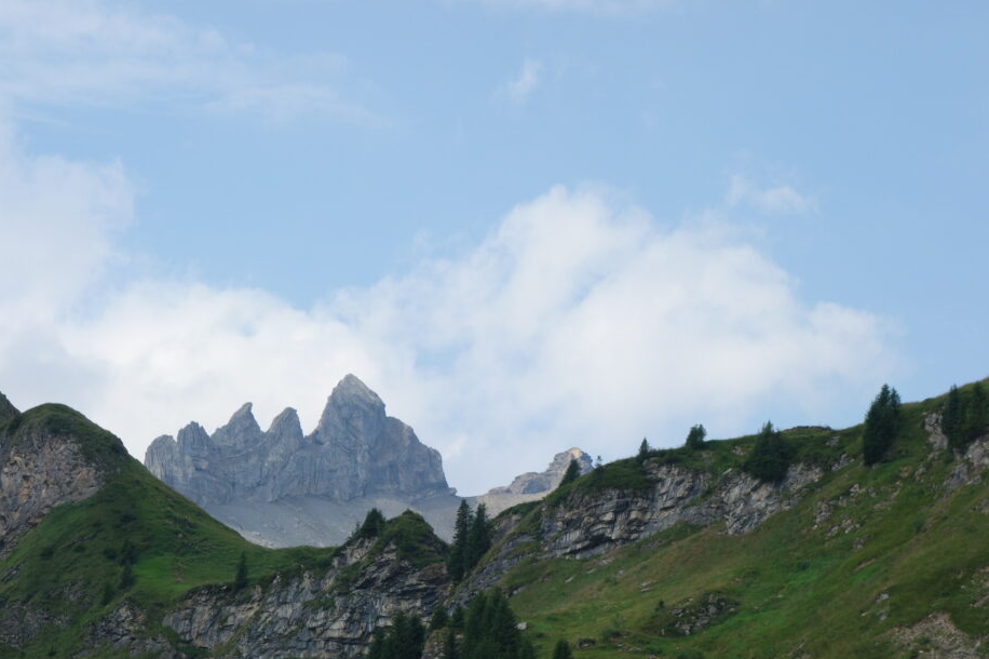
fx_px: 3185
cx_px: 503
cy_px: 456
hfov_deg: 17.6
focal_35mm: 116
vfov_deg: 11.8
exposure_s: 1/400
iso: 125
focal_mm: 30.81
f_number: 5.6
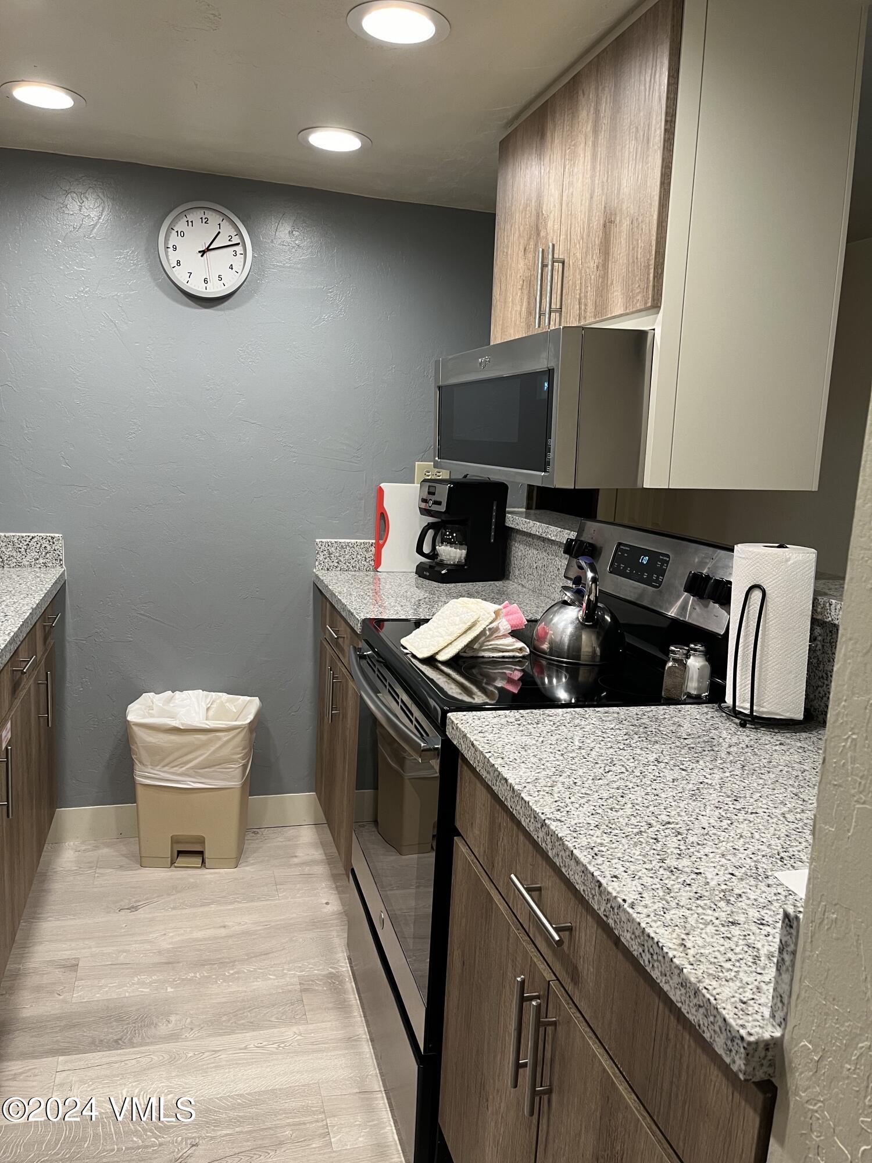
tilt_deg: -9.5
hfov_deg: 53.1
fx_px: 873
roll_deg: -2.7
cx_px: 436
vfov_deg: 67.3
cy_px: 582
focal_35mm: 26
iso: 80
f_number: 1.6
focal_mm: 5.1
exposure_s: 1/60
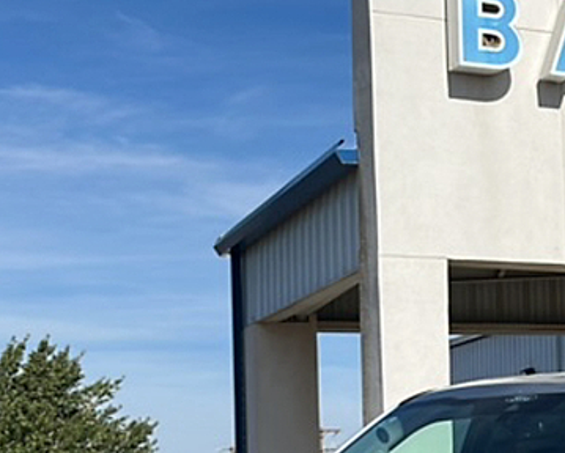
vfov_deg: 17.2
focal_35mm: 88
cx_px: 686
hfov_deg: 20.3
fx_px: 1473
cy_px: 418
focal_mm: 5.1
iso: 50
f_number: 1.6
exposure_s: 1/6757
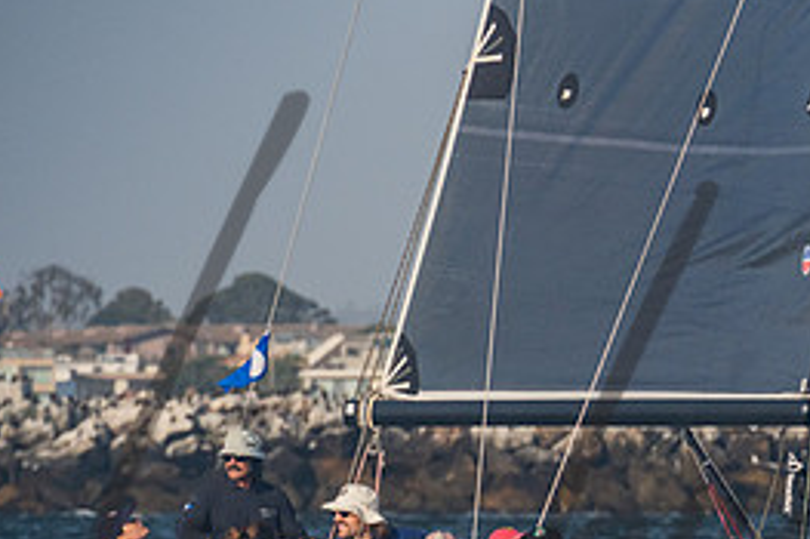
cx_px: 945
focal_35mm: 538
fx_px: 12097
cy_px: 662
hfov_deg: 3.8
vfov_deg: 2.5
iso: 400
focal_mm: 200
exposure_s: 1/1250
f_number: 8
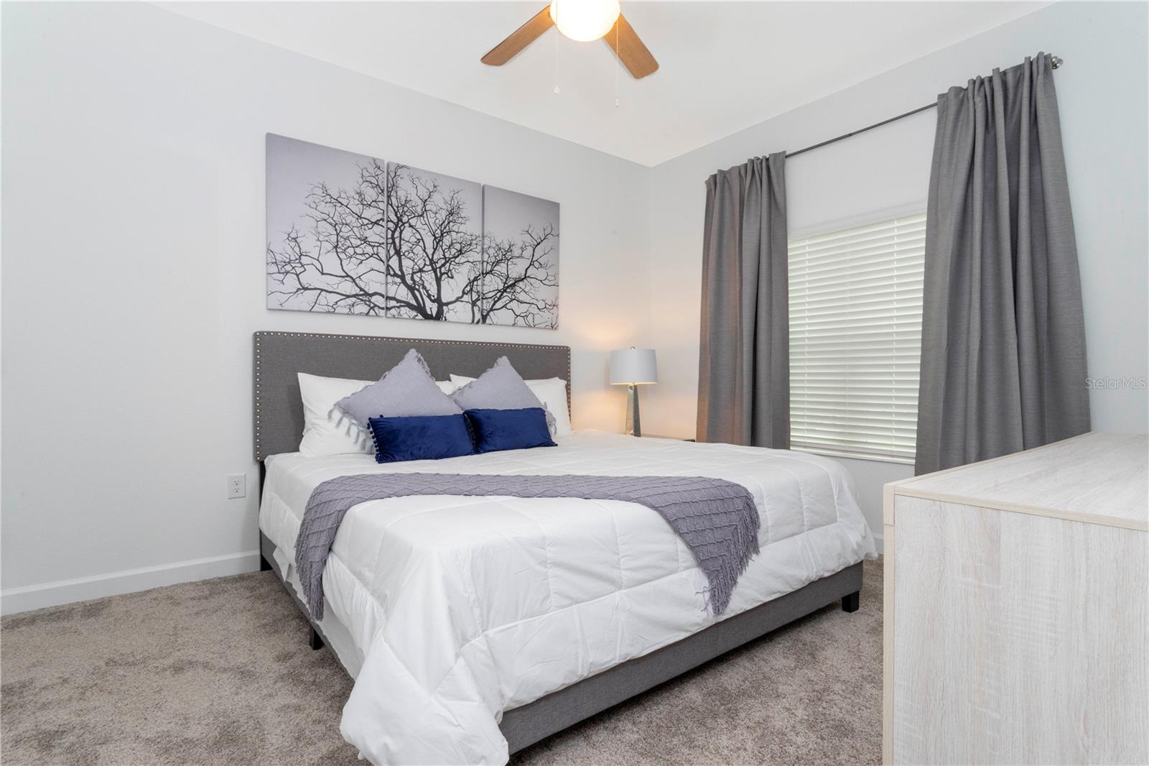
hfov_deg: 93.3
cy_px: 383
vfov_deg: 70.4
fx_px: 542
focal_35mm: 17
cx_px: 574
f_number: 20
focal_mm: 17
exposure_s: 1/15
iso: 1000
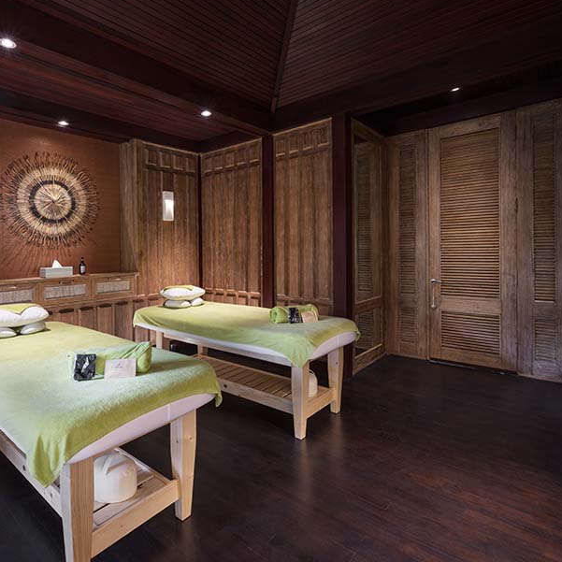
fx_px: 349
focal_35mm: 19
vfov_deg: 77.7
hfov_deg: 77.5
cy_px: 278
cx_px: 253
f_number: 11
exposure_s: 8
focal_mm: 14
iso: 100
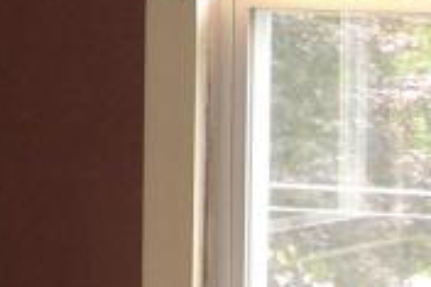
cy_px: -74
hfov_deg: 9.6
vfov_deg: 6.4
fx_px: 2536
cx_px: -56
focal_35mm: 212
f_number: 2.6
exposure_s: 1/60
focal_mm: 5.8
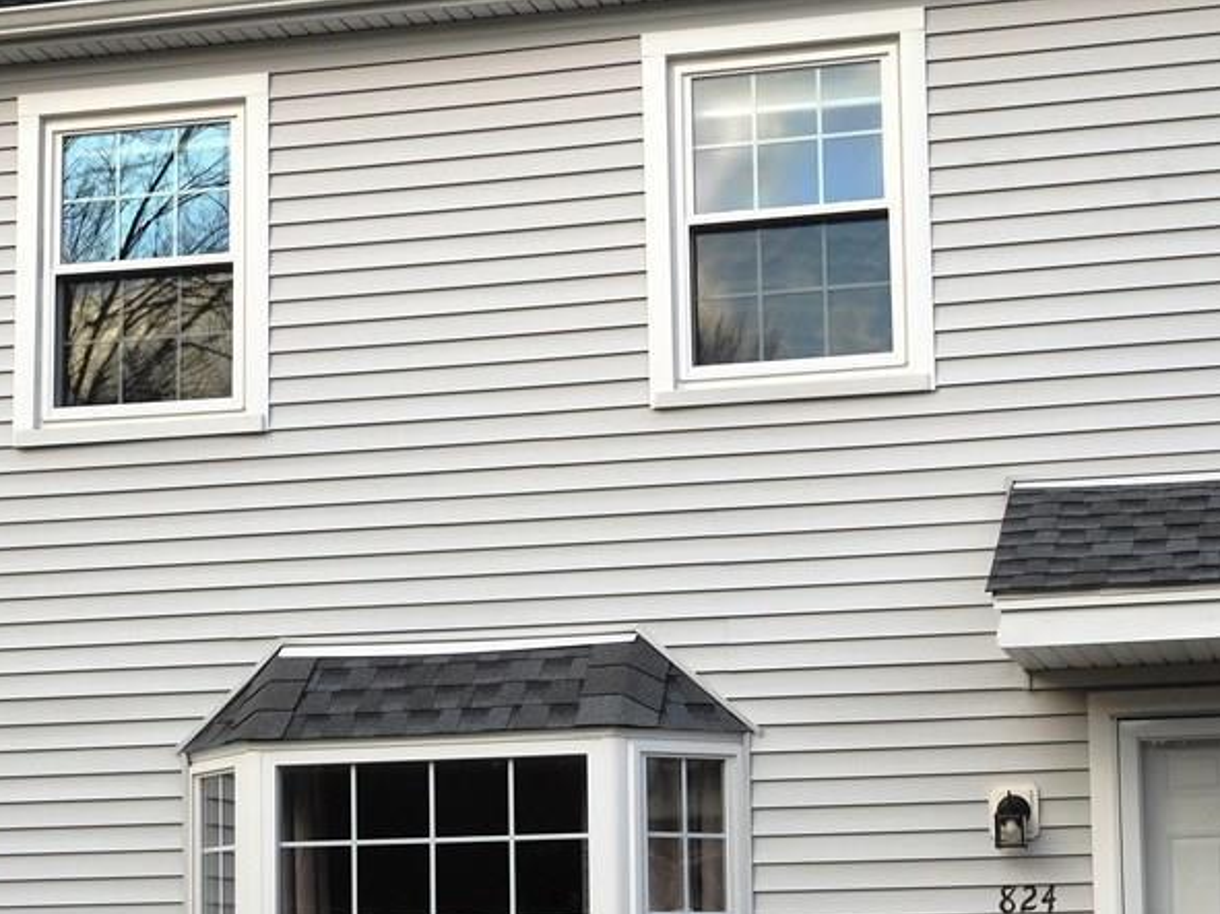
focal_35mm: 78
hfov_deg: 25.0
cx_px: 605
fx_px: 2748
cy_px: 724
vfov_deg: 18.7
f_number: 4
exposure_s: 1/250
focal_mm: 8
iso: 125
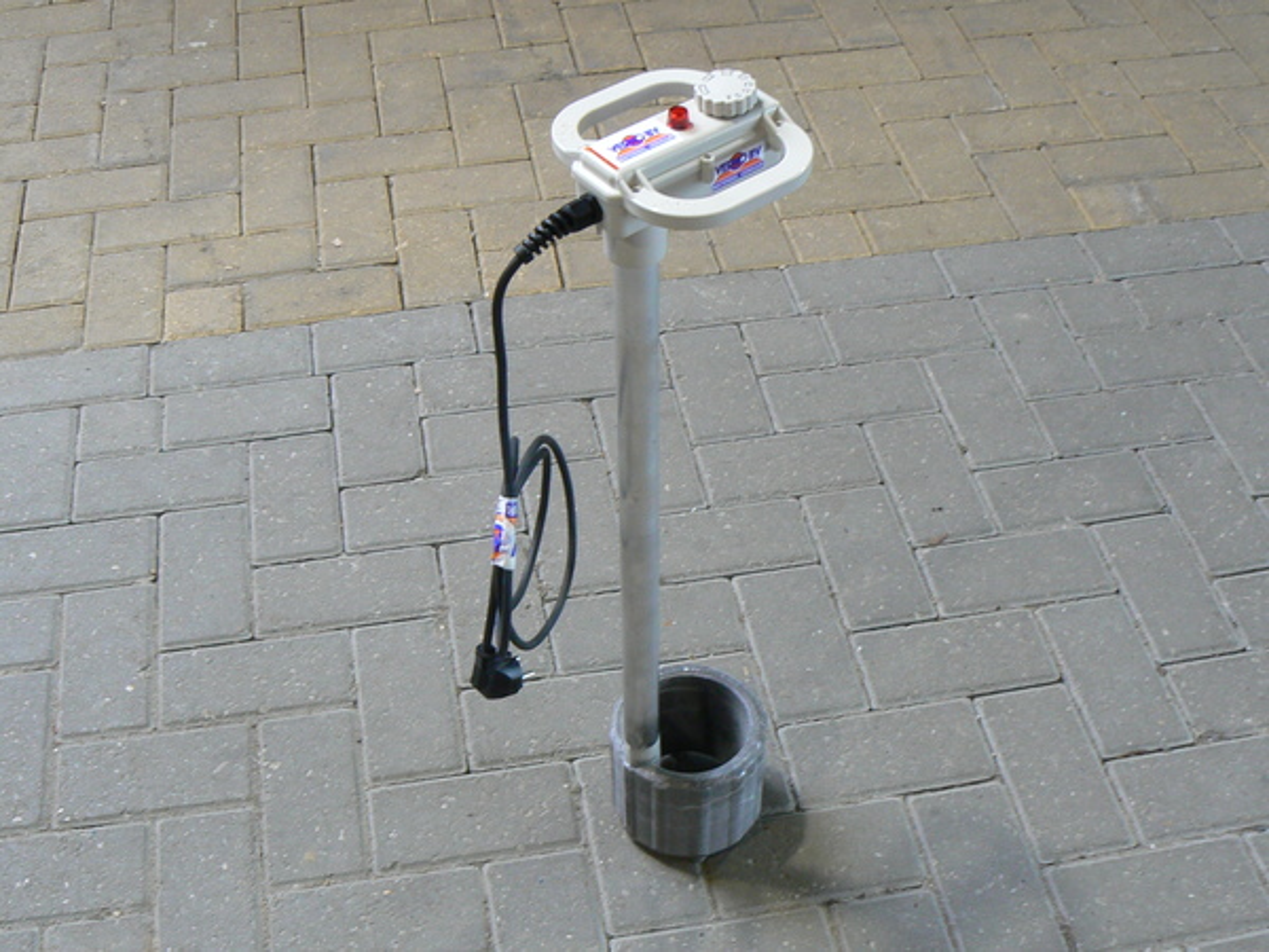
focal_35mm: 45
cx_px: 634
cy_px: 476
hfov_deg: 42.1
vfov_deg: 32.2
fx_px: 1650
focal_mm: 6.2
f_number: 4.5
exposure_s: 1/6
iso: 100
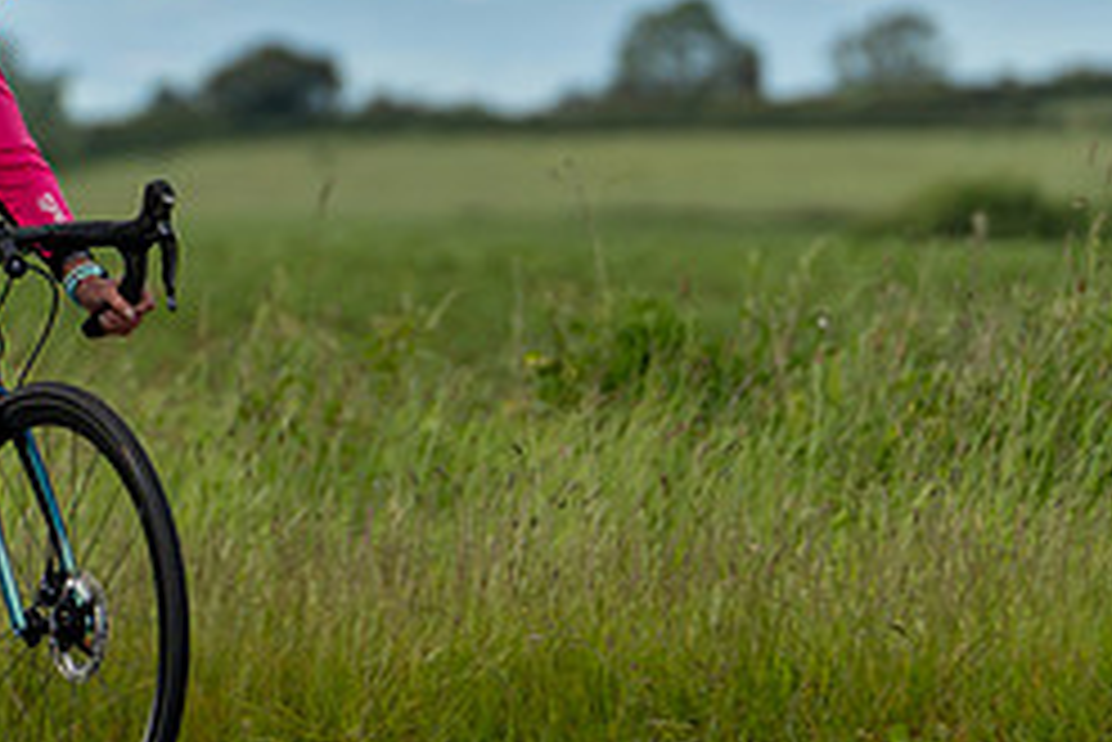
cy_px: 112
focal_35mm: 479
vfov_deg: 2.9
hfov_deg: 4.3
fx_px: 14804
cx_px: -50
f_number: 3.2
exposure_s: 1/500
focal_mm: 142
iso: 250
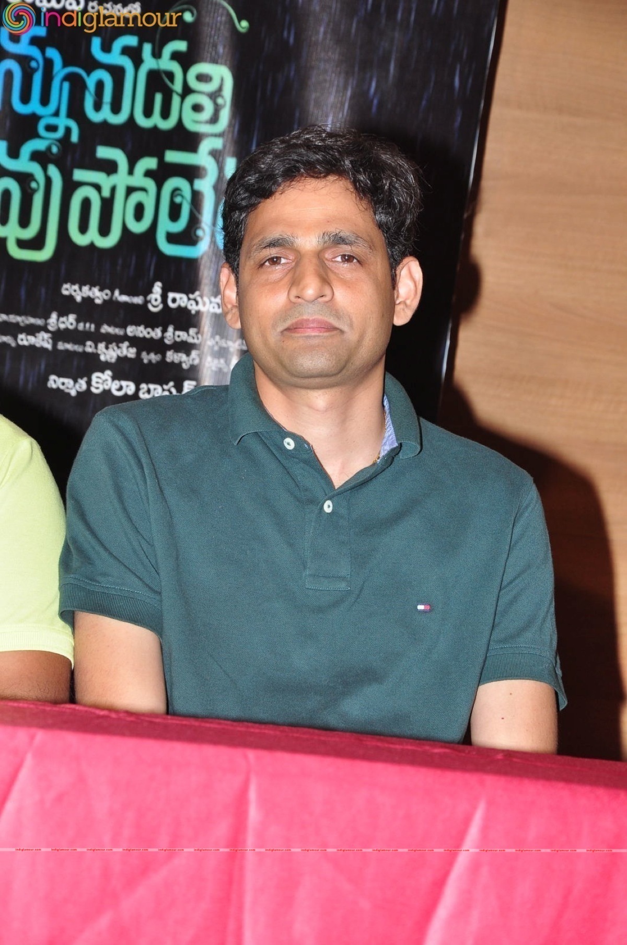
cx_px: 314
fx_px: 4127
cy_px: 472
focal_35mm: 158
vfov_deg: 13.1
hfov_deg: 8.7
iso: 500
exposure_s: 1/125
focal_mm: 105
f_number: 9
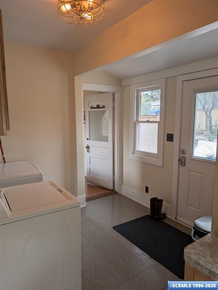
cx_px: 109
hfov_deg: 56.9
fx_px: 201
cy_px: 145
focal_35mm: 24
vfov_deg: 71.5
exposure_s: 1/120
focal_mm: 6.9
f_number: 1.68
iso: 23
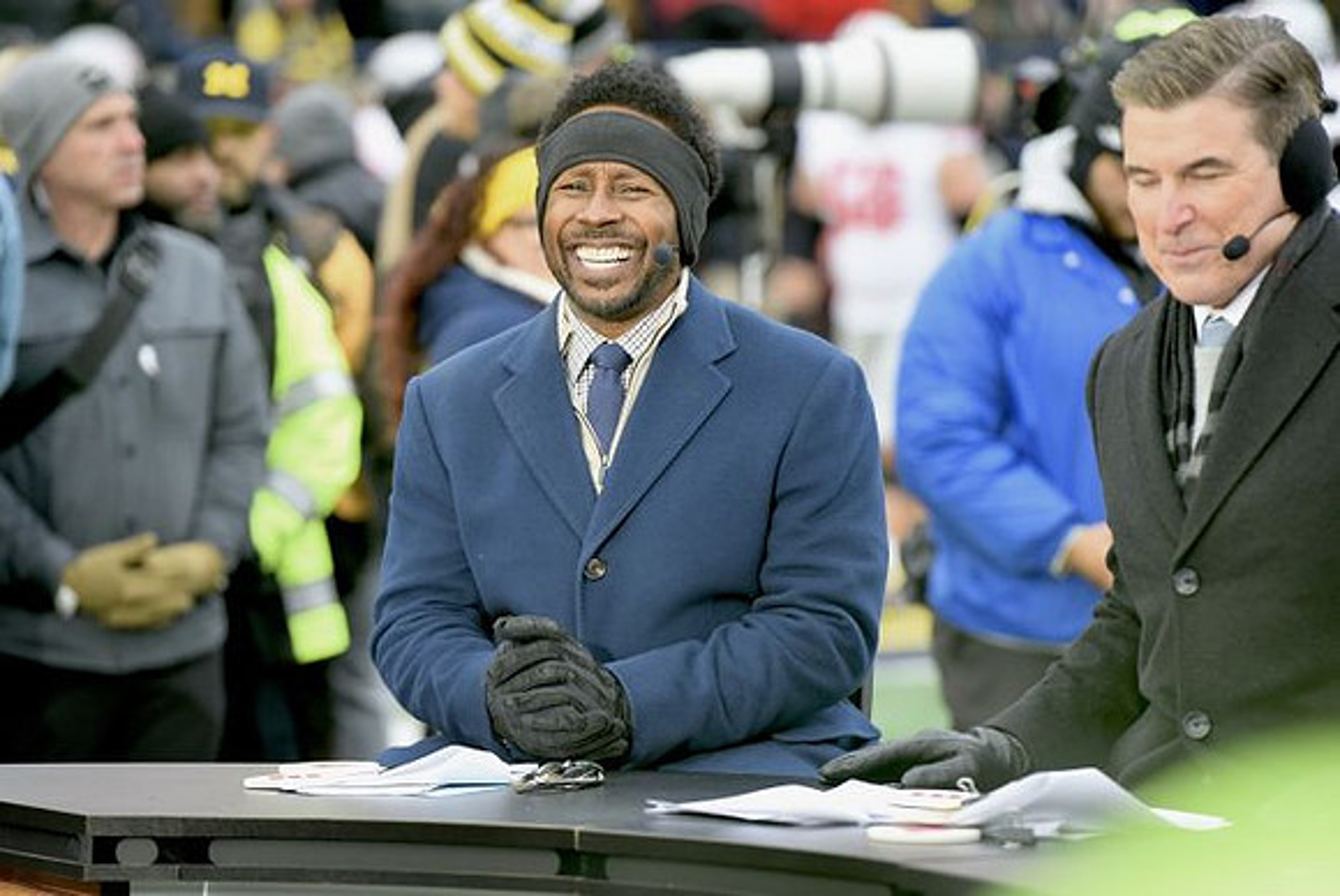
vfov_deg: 6.9
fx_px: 7452
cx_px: 670
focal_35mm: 200
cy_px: 448
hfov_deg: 10.3
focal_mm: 200
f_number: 4
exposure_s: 1/800
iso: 1000
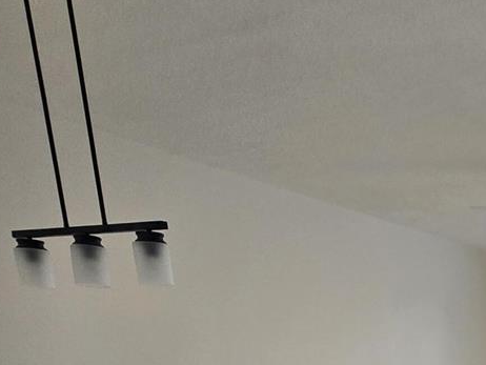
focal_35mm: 45
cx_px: 590
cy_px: 543
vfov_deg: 24.9
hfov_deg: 33.7
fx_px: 632
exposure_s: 1/60.2
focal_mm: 2.2
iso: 80
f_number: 2.2
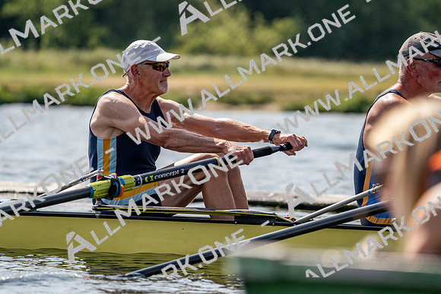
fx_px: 4178
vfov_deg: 4.0
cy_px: 147
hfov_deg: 6.0
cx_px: 220
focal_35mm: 341
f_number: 6.3
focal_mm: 341
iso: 250
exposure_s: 1/1600
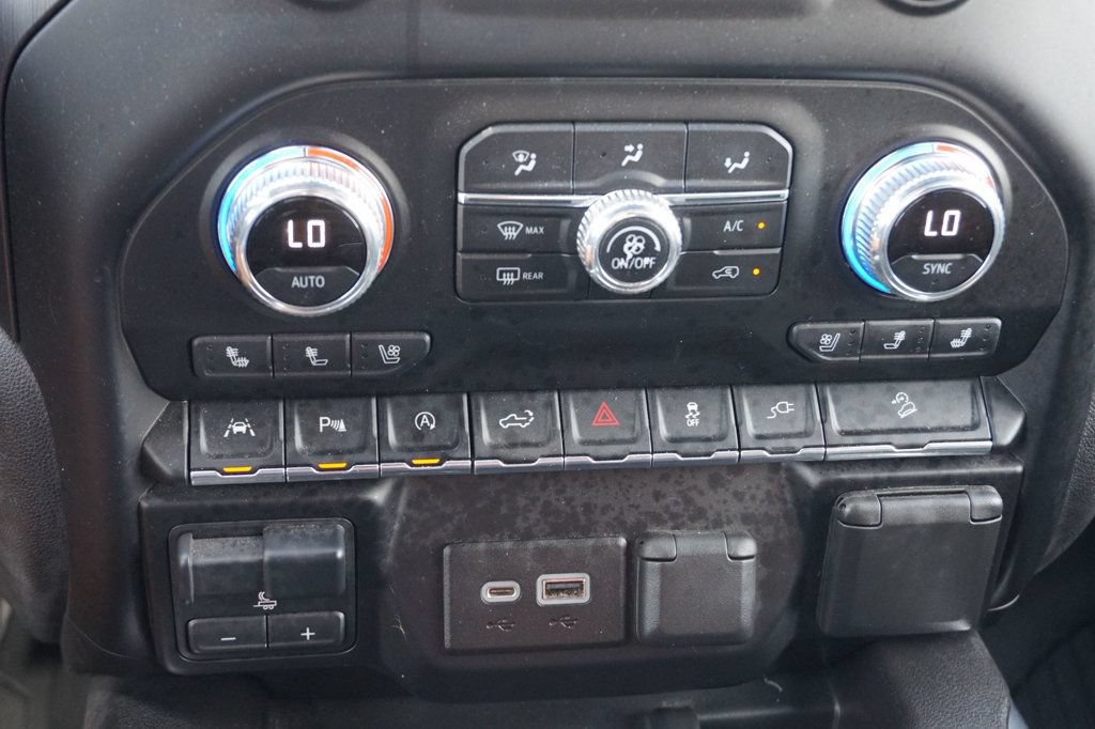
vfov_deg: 29.8
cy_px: 364
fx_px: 1368
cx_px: 548
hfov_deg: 43.6
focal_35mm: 45
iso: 1250
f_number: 5
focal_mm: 30
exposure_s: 1/60
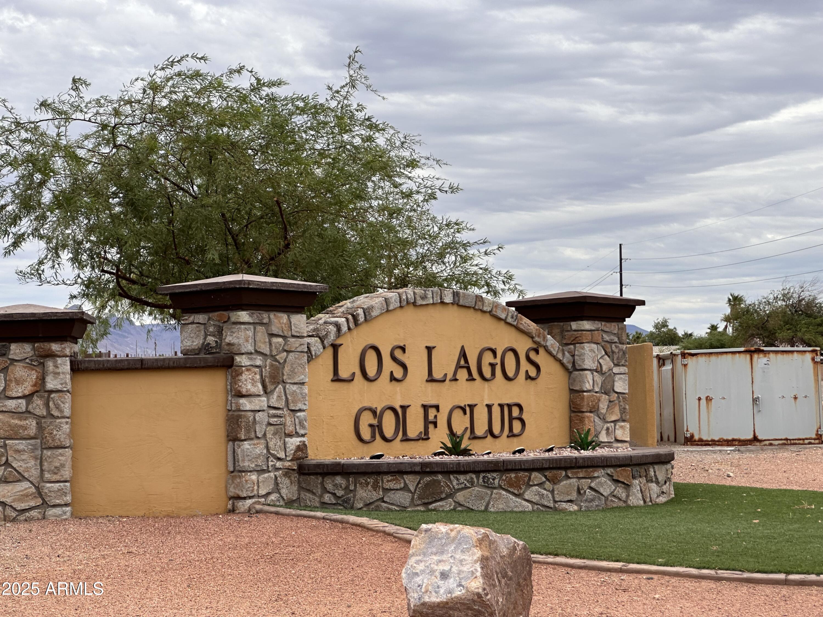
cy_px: 308
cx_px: 412
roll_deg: -0.3
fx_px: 1831
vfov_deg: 19.1
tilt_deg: +1.6
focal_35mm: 77
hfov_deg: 25.3
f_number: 2.8
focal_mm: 9
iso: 32
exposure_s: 1/268
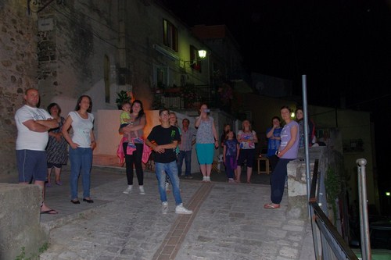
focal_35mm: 39
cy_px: 130
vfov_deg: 34.2
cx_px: 196
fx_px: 423
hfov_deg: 49.6
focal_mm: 26
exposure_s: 1/60
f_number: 6.3
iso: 1600
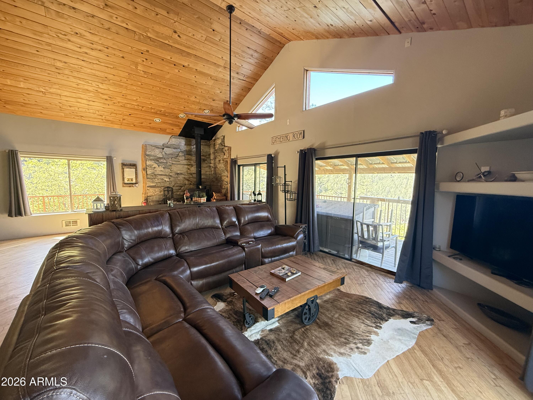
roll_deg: -0.9
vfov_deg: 85.7
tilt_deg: -5.2
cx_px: 266
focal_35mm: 14
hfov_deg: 102.1
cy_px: 200
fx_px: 216
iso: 320
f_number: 2.2
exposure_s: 1/99
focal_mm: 2.22
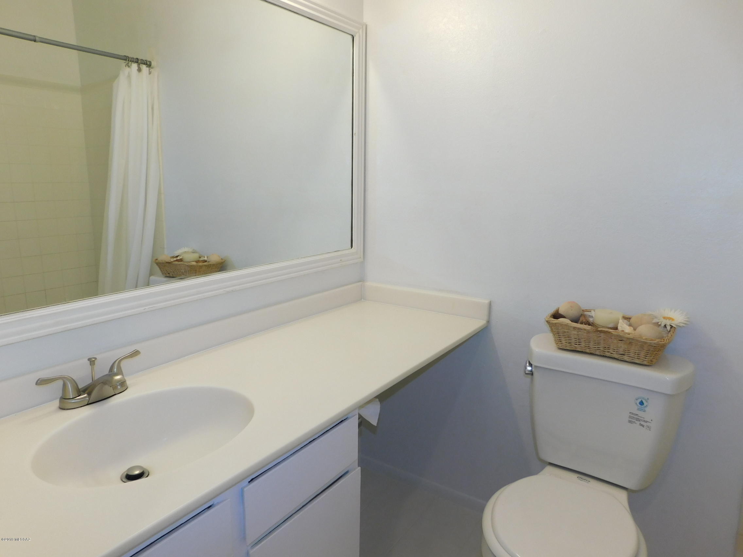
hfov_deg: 73.9
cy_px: 278
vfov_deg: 58.9
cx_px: 372
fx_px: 494
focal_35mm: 23
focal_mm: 4
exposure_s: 1/60
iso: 125
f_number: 3
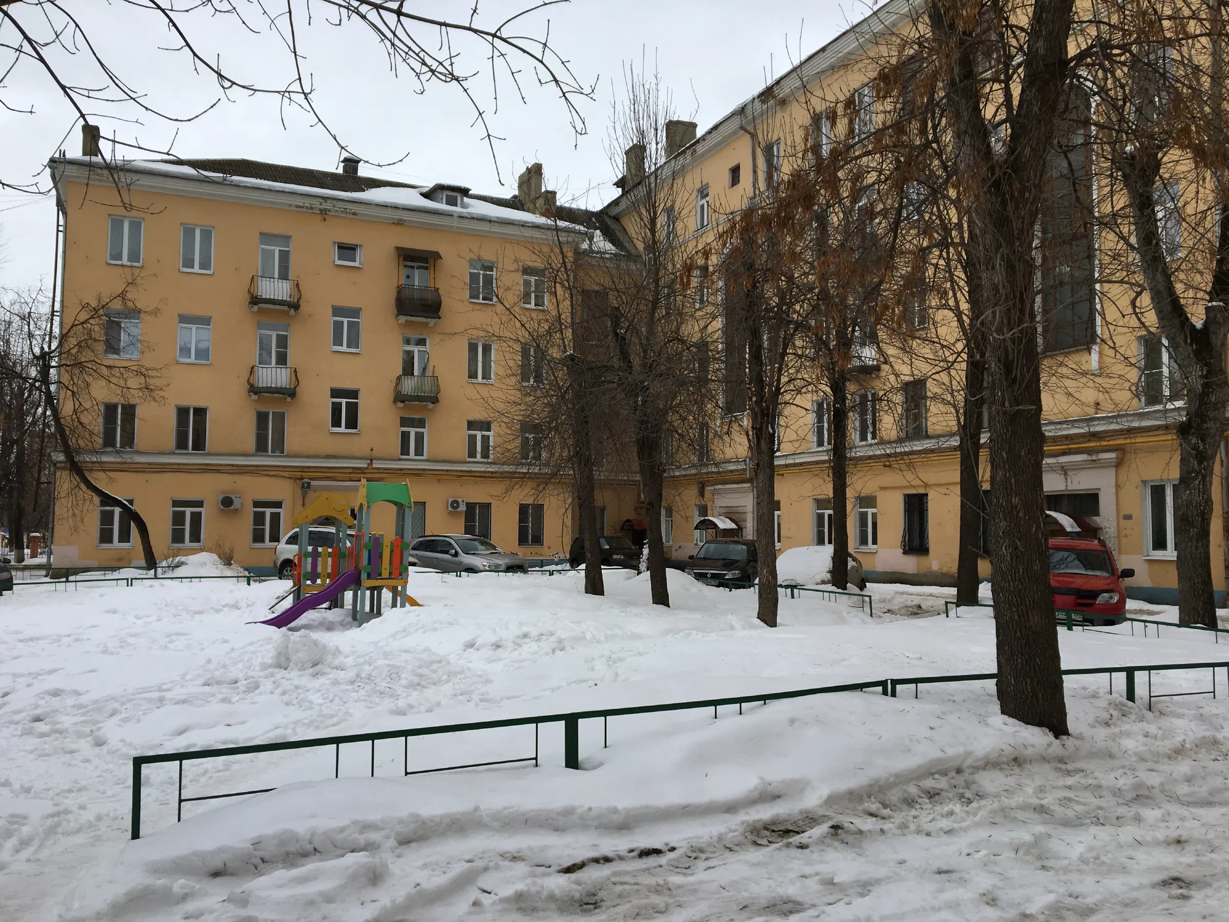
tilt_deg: +5.3
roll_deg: -0.9
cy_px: 461
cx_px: 614
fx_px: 1030
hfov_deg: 61.7
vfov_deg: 48.2
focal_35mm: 29
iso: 25
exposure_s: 1/530
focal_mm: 4.15
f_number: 2.2
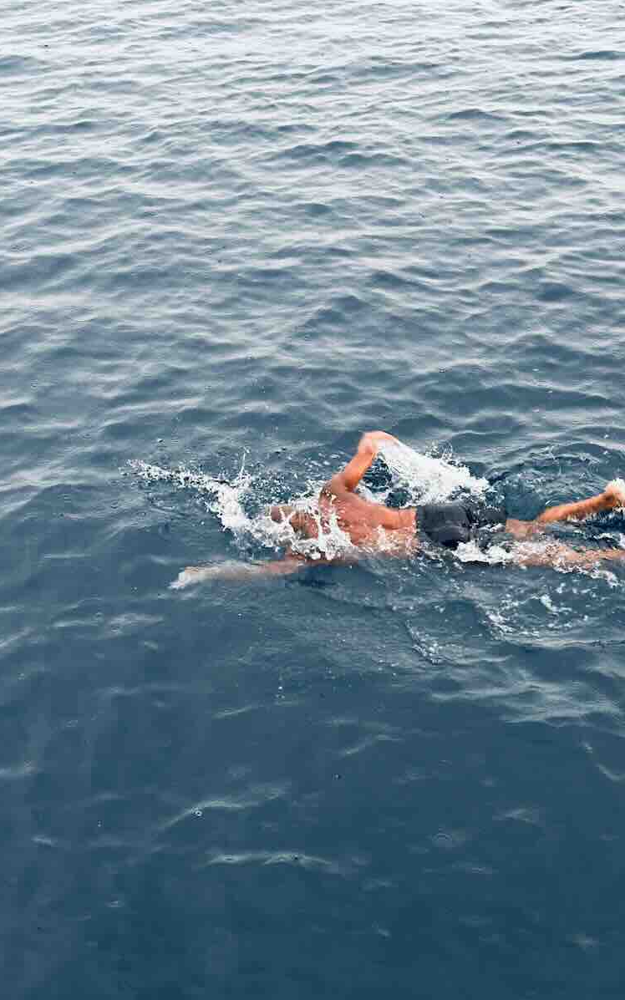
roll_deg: -1.7
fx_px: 1390
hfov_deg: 25.3
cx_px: 360
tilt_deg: -32.4
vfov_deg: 39.6
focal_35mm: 51
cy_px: 500
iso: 200
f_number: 1.78
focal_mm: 6.86
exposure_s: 1/60
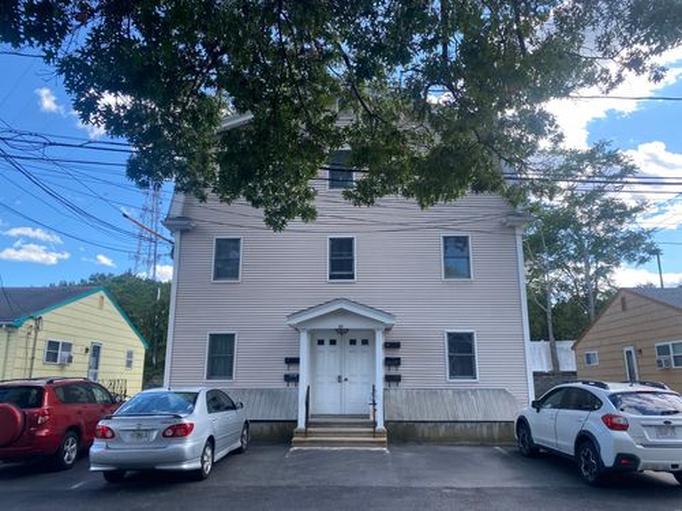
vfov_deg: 53.1
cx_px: 341
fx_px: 512
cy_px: 256
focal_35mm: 26
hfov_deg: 67.3
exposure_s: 1/658
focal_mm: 4.25
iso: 32
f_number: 1.8
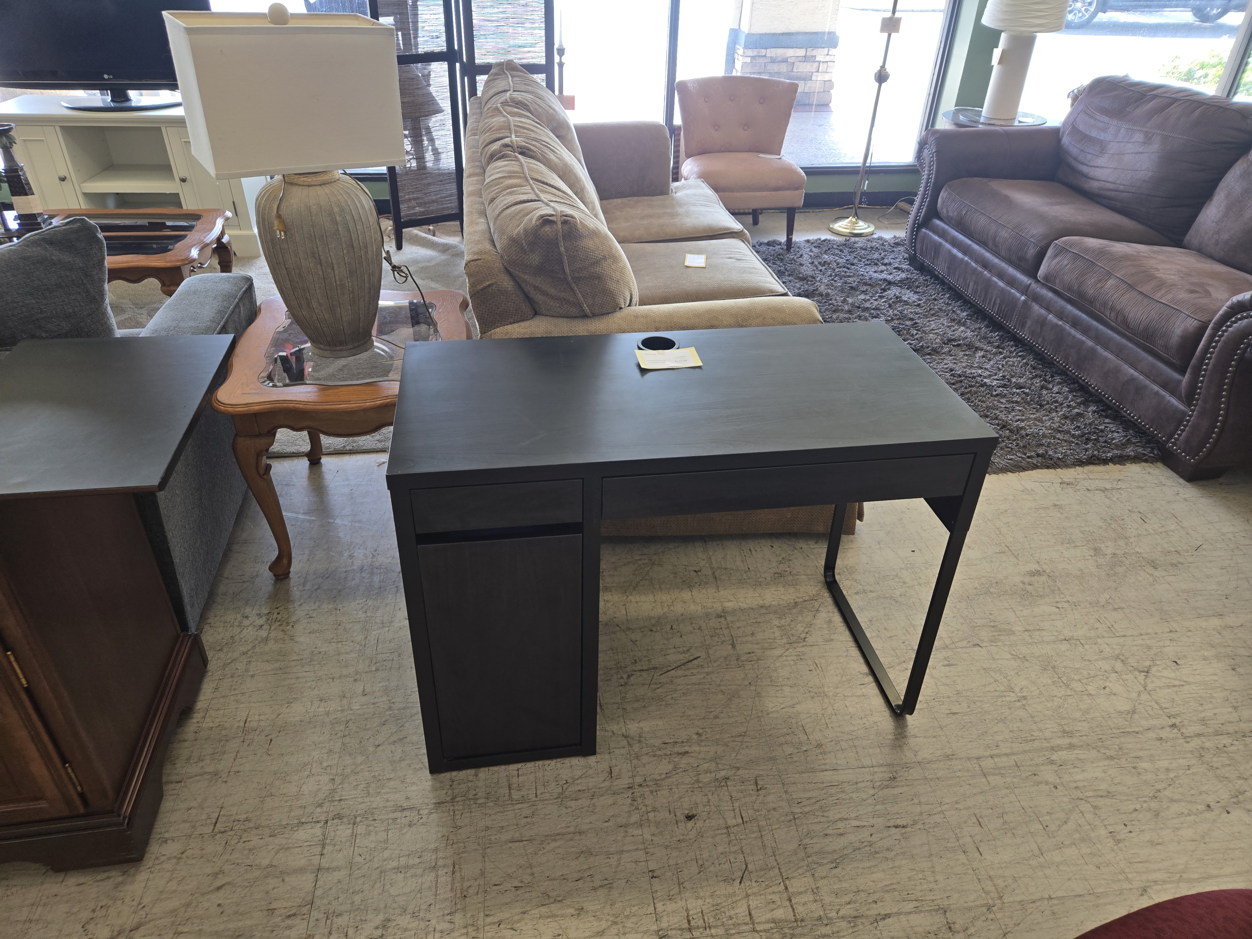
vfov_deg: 58.9
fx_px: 832
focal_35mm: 23
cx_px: 626
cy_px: 470
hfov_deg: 73.9
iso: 64
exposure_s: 1/180
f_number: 1.8
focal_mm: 5.4
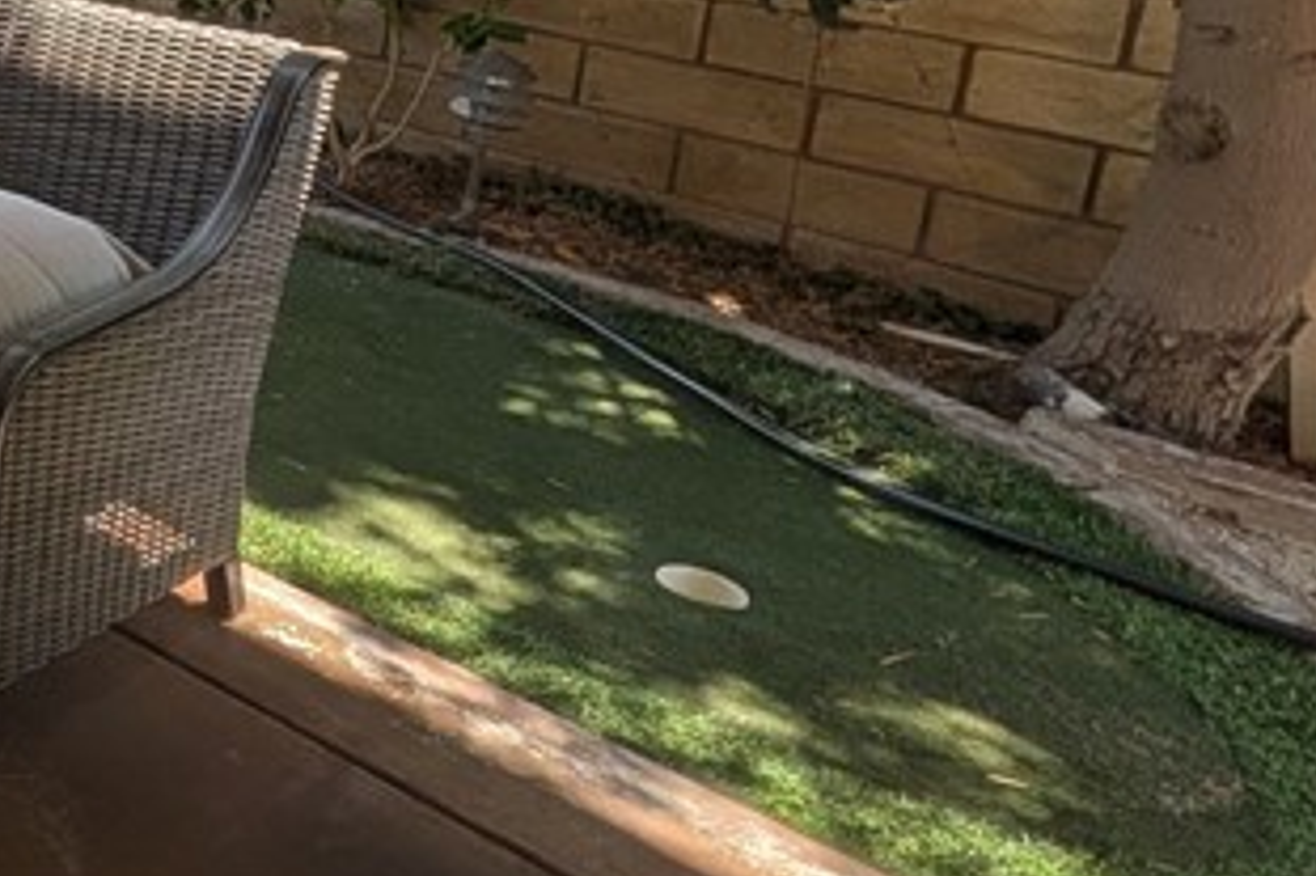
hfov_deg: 28.0
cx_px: -717
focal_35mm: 41
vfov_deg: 29.5
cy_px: -80
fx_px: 1498
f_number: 1.7
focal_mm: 2.02
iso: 46
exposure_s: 1/1104
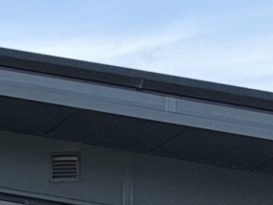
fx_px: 2659
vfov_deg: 4.3
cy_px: 535
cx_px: -684
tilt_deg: +1.5
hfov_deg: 5.4
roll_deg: +0.8
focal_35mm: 337
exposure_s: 1/1543
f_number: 1.78
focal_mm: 6.76
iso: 100
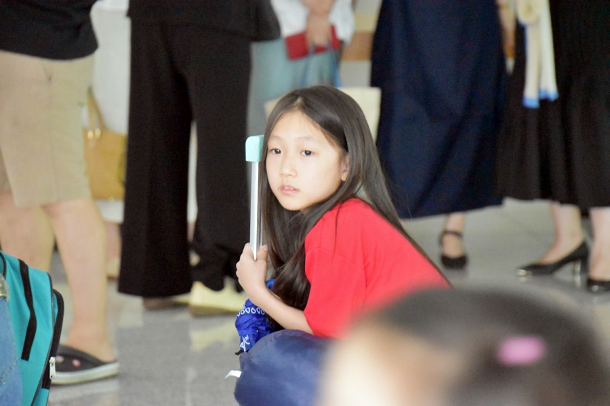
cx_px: 305
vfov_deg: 5.2
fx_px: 4448
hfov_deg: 7.8
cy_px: 203
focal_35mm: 262
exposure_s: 1/60
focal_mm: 175
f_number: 6.3
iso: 12800
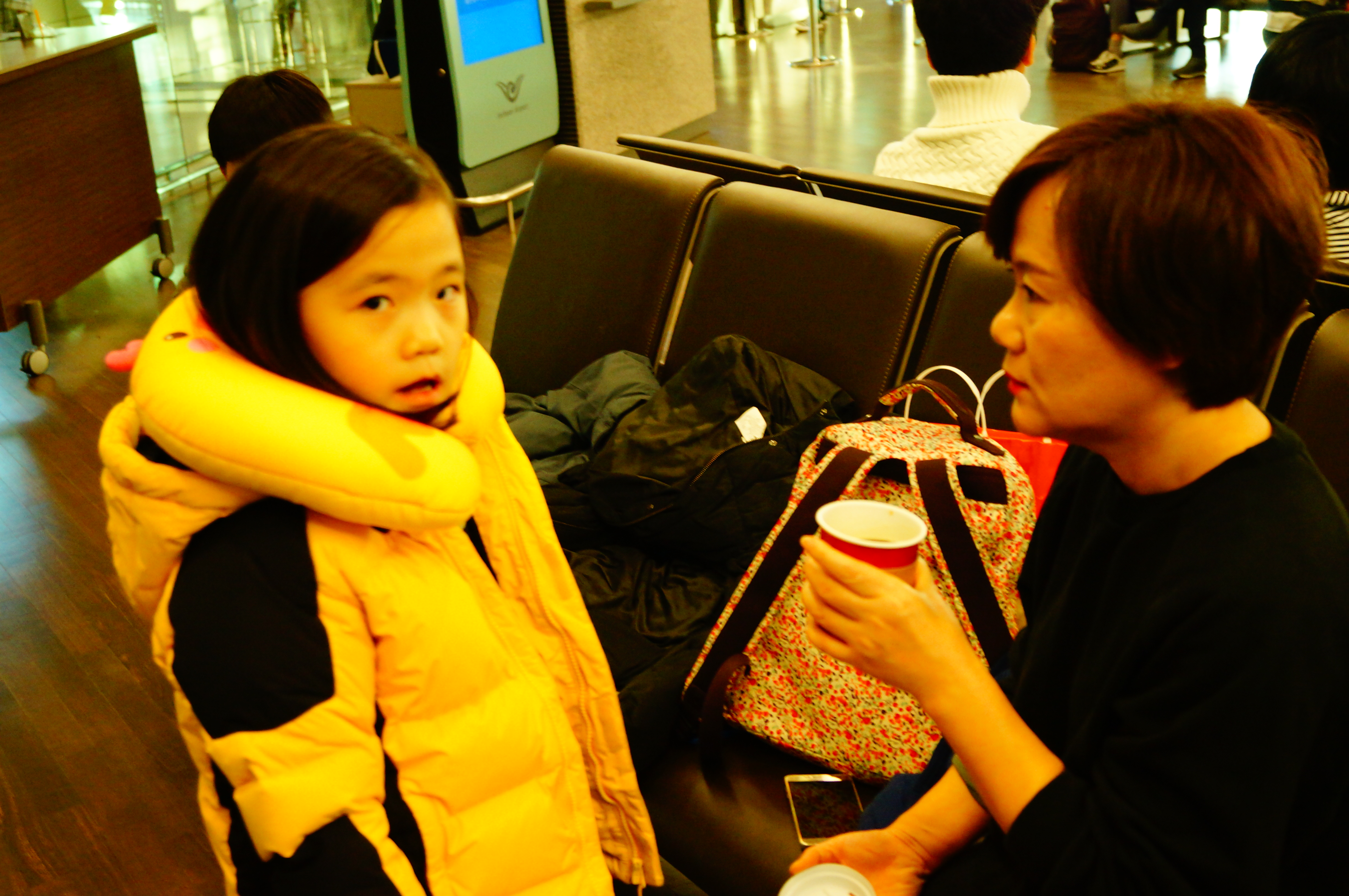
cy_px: 448
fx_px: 1684
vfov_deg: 29.8
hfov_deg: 43.6
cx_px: 674
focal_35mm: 45
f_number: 4.5
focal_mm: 30
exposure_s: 1/60
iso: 1600
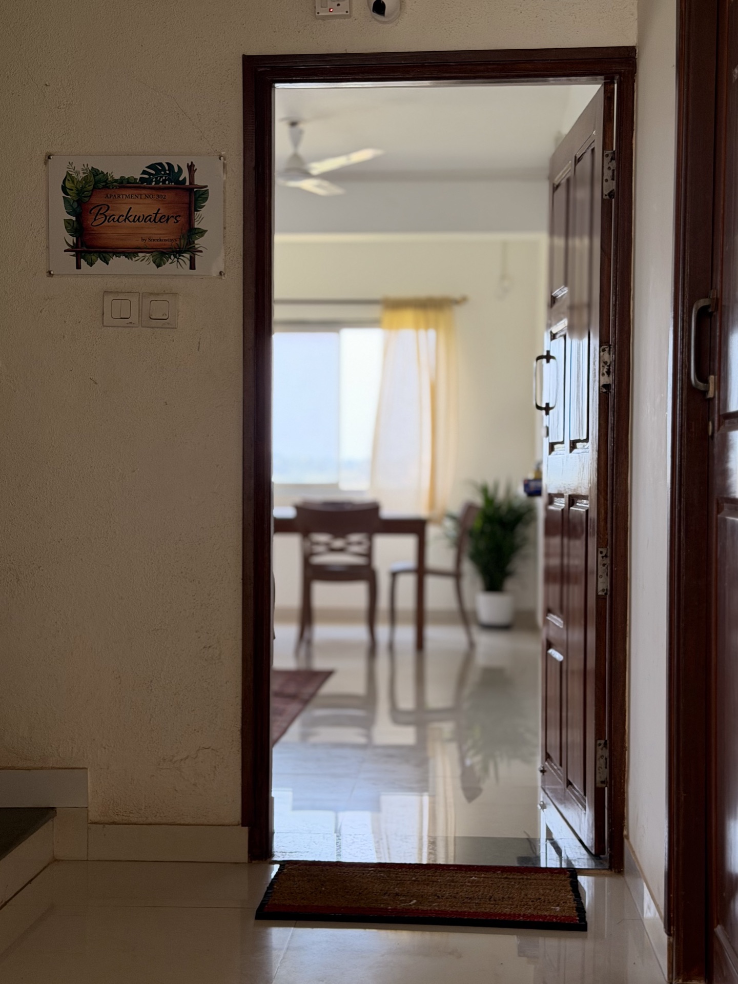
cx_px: 369
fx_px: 1364
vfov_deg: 39.7
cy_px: 492
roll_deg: -0.6
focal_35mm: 48
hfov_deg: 30.3
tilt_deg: -1.8
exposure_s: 1/204
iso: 200
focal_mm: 6.76
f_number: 1.78
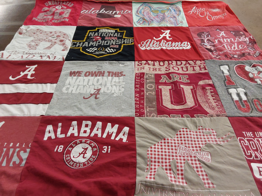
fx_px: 212
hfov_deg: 63.4
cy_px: 98
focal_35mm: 28
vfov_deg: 49.7
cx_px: 131
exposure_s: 1/60
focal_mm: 2.91
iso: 125
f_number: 1.9
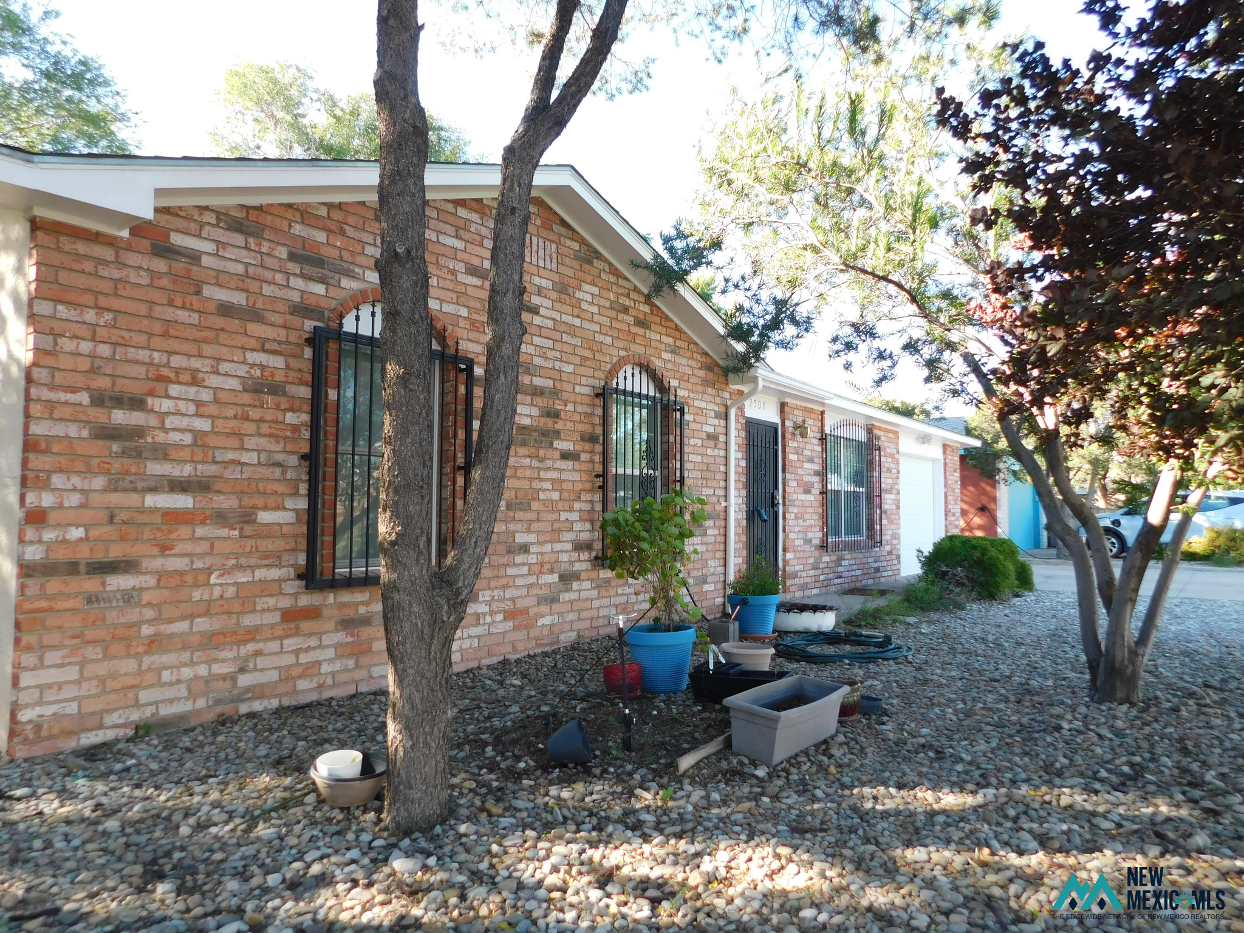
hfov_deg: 73.9
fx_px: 827
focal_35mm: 23
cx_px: 622
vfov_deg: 58.9
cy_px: 466
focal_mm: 4
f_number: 3
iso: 125
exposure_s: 1/125
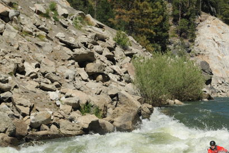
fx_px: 756
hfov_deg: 16.9
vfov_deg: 11.4
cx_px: 216
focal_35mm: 119
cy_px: 135
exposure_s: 1/1000
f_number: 7.1
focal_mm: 60
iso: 200
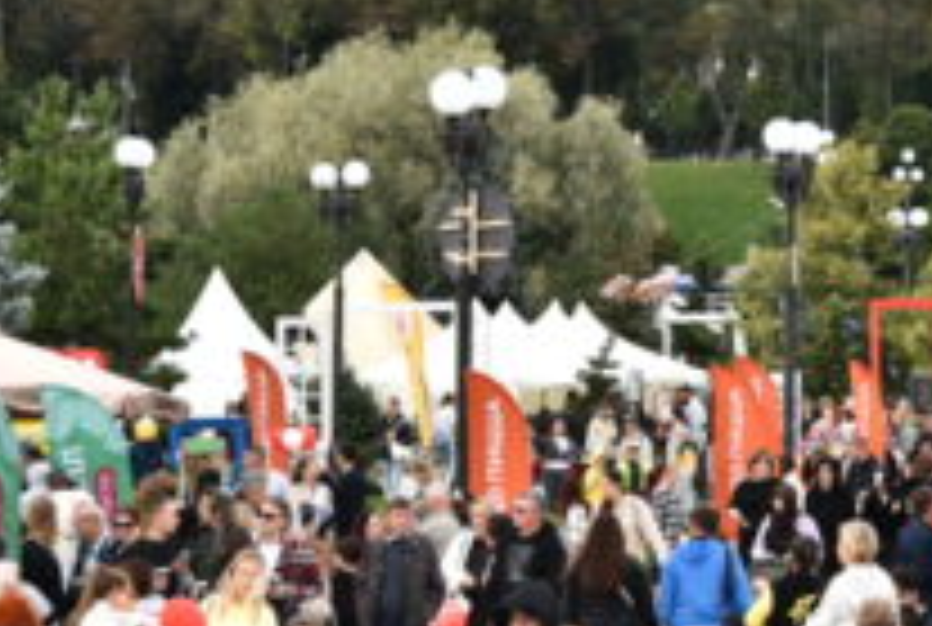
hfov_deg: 7.2
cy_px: 149
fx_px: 7394
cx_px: 876
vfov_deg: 4.8
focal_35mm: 285
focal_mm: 110
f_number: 4
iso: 400
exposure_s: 1/2500
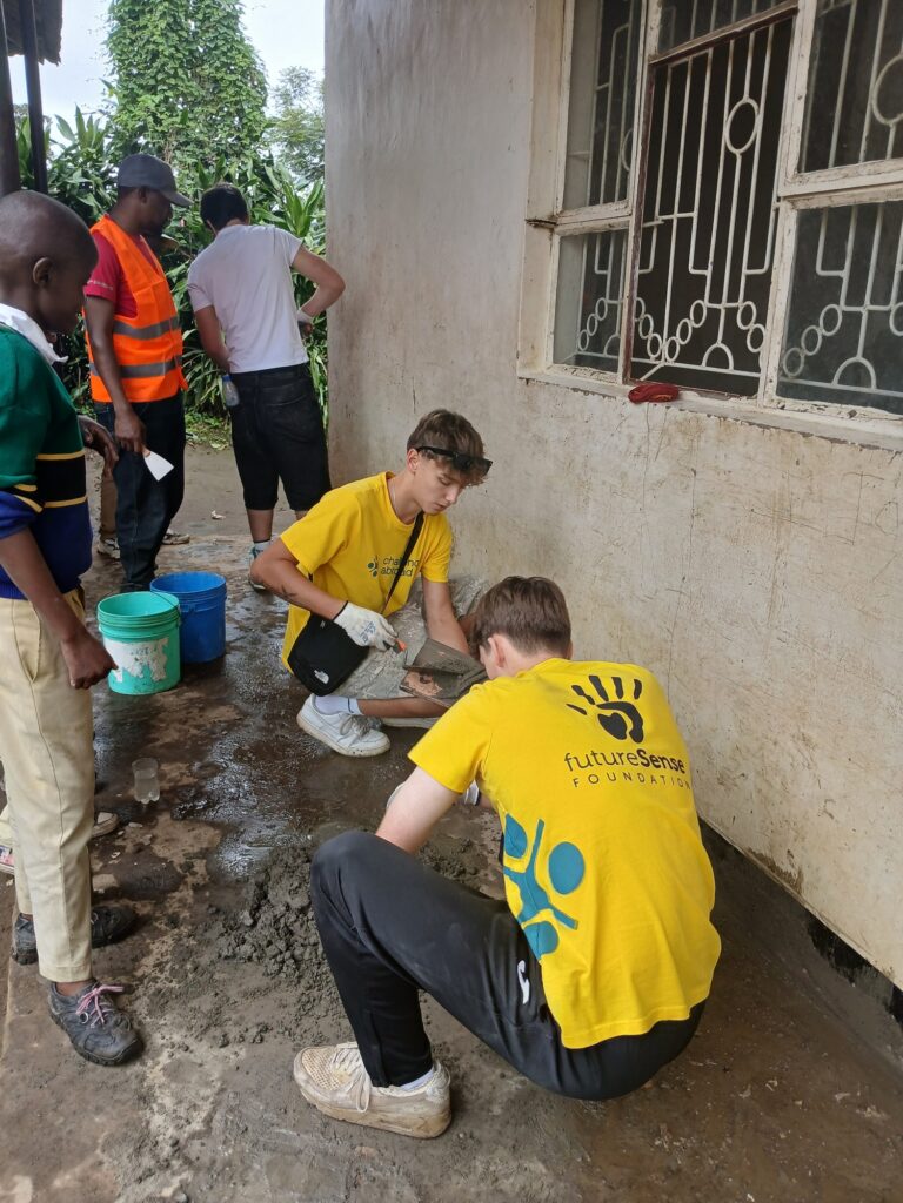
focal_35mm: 26
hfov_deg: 53.1
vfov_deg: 67.3
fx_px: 904
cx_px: 452
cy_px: 602
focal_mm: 3.98
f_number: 1.8
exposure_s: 1/50
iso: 32
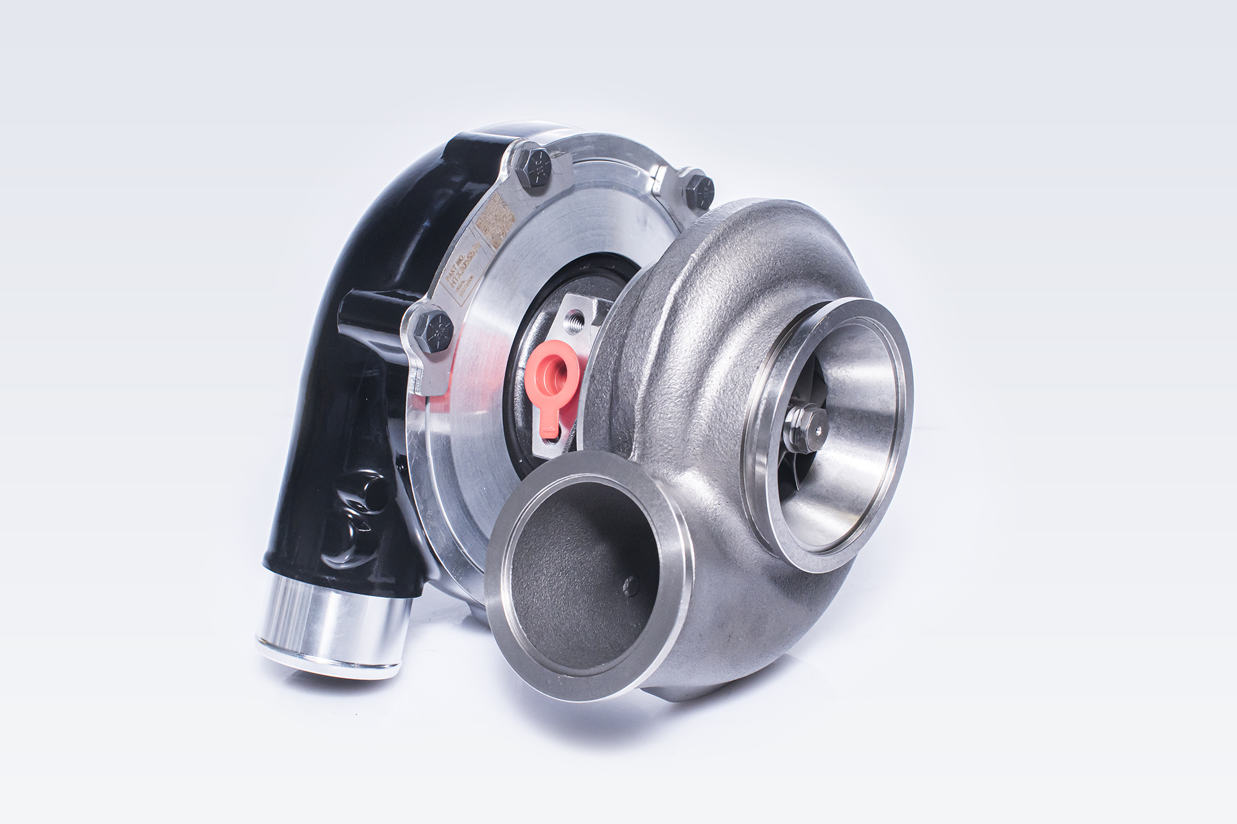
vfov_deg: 28.9
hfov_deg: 42.3
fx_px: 1598
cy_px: 412
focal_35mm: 46
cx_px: 618
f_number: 11
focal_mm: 31
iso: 200
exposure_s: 1/80
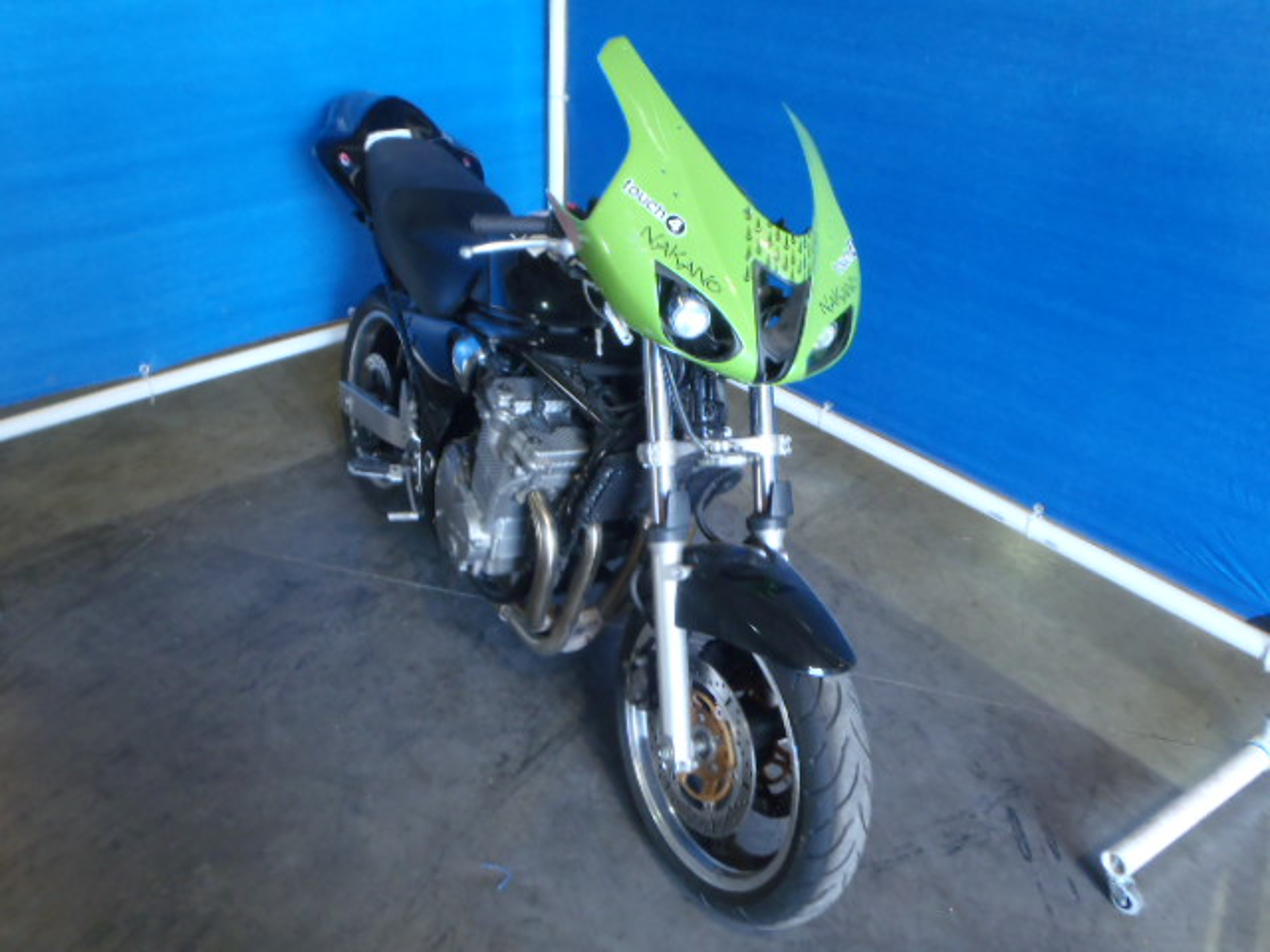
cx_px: 635
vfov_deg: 49.7
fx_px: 1027
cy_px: 476
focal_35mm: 28
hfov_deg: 63.4
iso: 200
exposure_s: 1/20
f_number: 3.5
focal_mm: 5
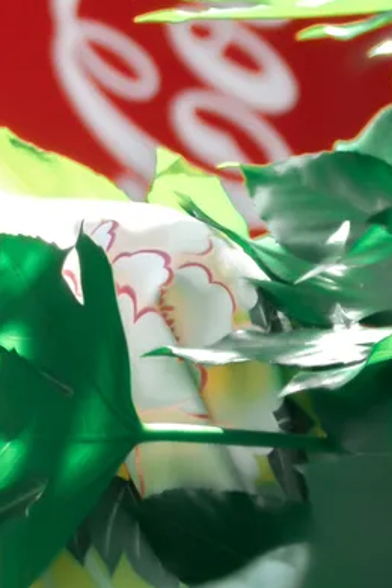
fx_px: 4554
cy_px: 185
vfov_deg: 7.4
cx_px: -148
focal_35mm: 279
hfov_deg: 4.9
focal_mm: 45.3
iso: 400
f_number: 2.8
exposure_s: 1/1250
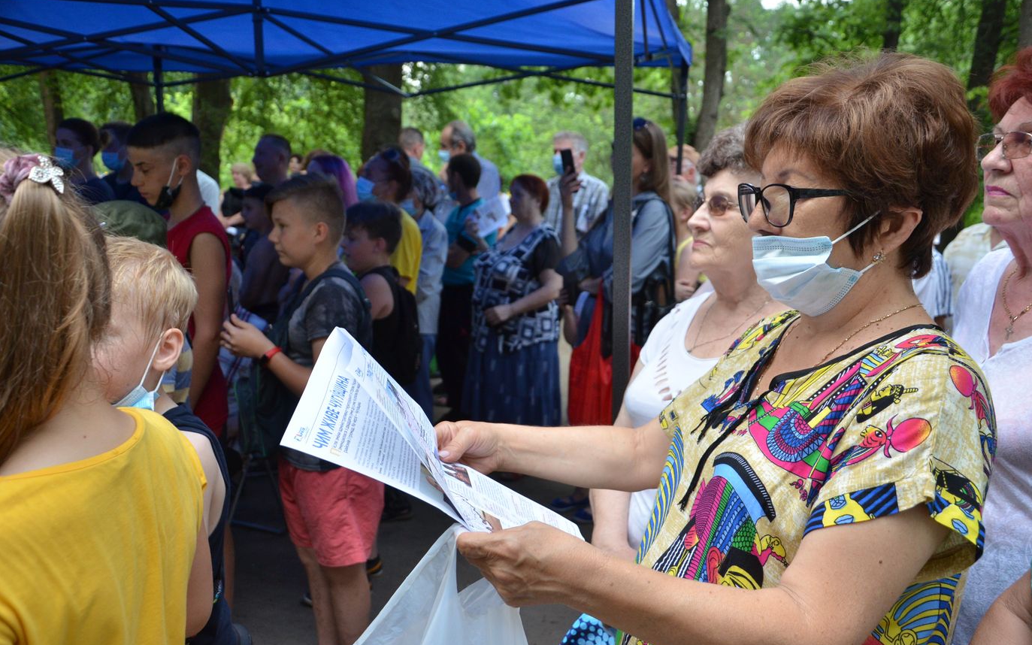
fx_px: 787
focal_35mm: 28
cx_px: 525
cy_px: 339
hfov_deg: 66.5
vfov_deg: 44.5
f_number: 5
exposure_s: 1/320
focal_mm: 18
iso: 800
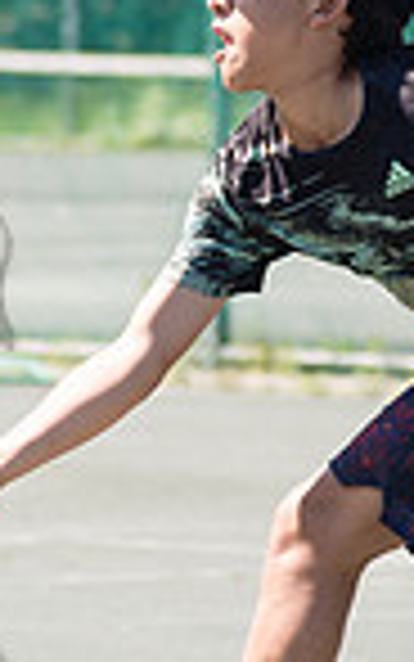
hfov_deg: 2.6
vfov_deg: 4.1
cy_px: 296
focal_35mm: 514
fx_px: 9270
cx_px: 219
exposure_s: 1/640
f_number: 4.5
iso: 125
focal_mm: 100
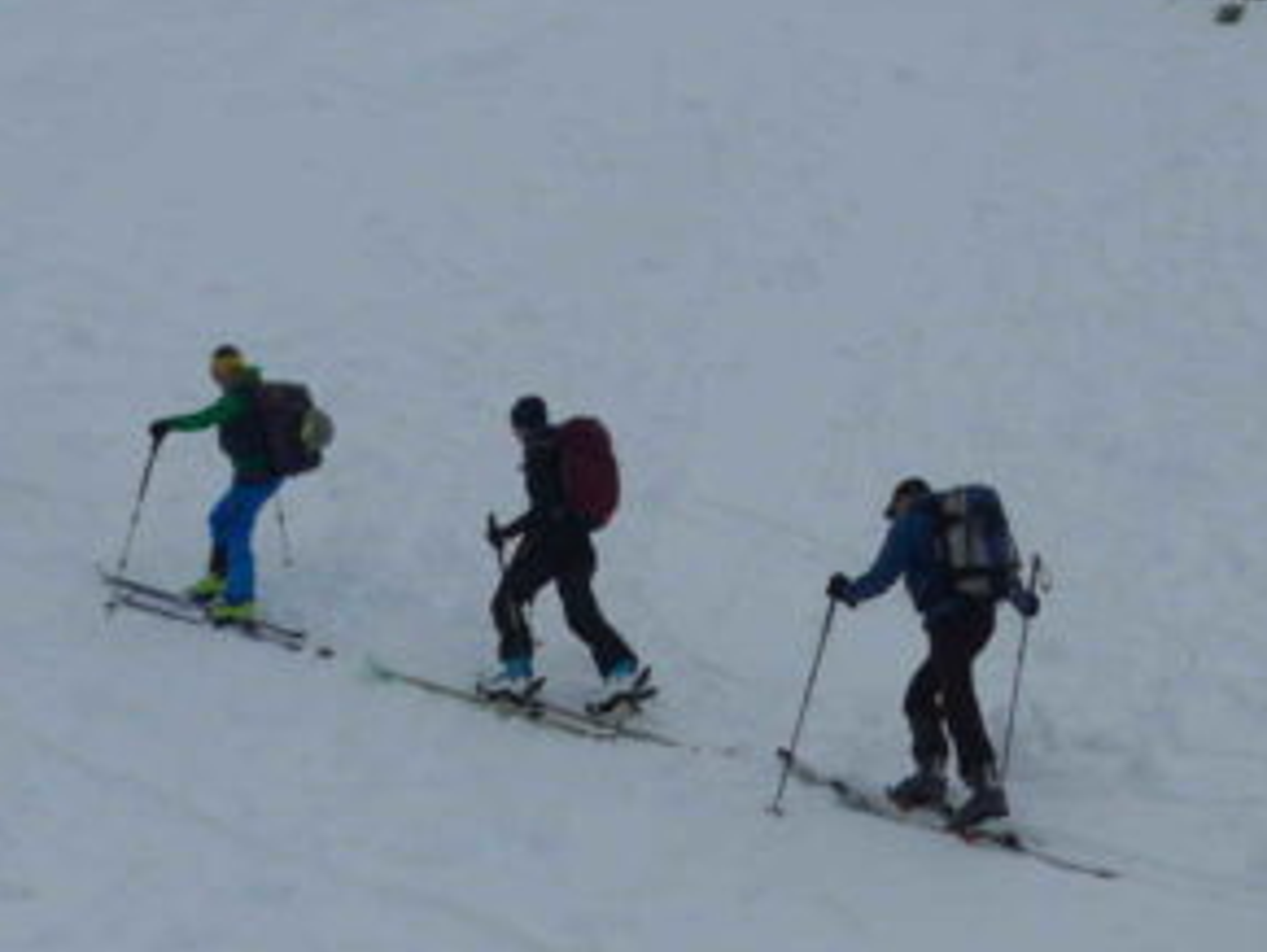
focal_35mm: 82
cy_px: 258
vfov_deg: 17.9
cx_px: 616
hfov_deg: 23.8
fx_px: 3004
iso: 80
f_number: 4
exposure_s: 1/2000
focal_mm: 6.5
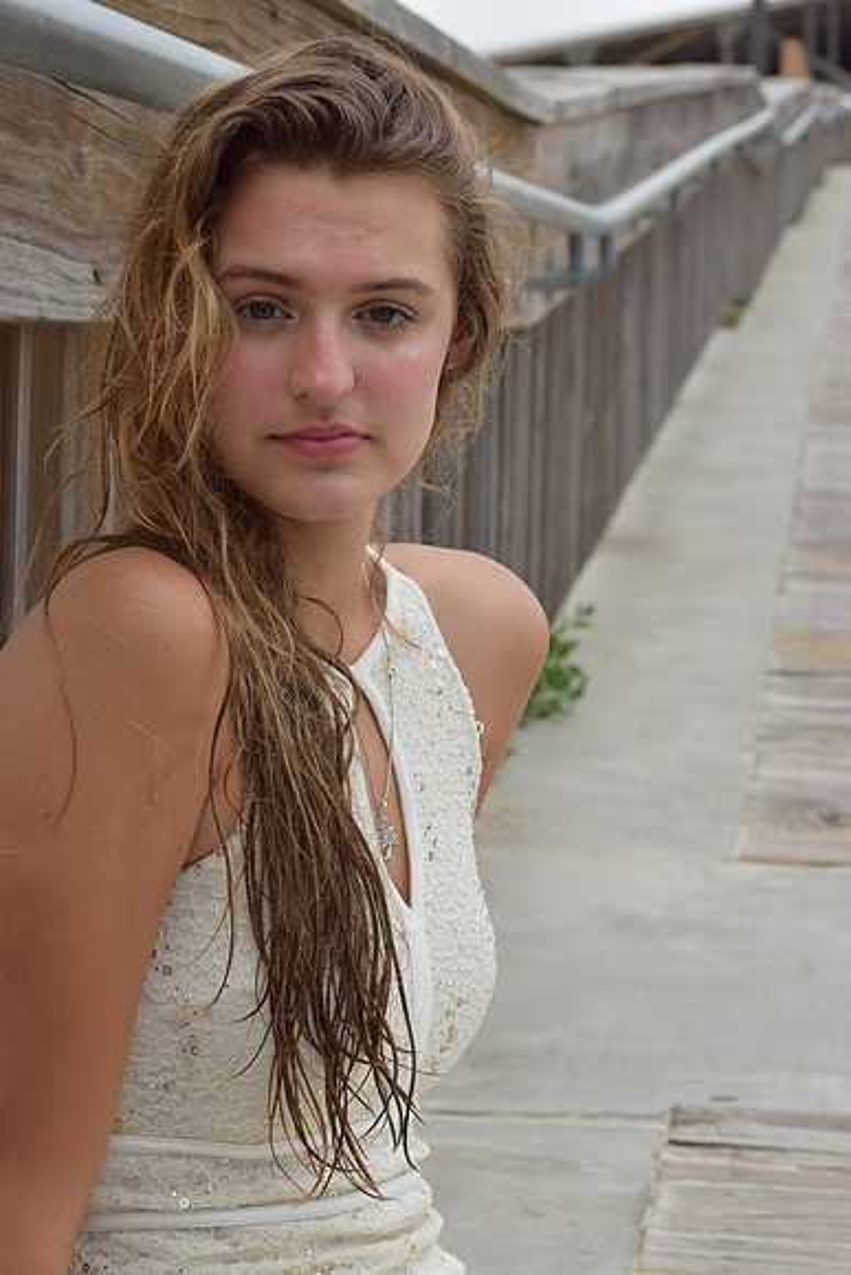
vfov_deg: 24.6
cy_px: 638
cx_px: 426
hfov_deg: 16.6
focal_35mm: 82
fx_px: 2923
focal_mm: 55
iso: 250
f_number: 8
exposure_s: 1/250
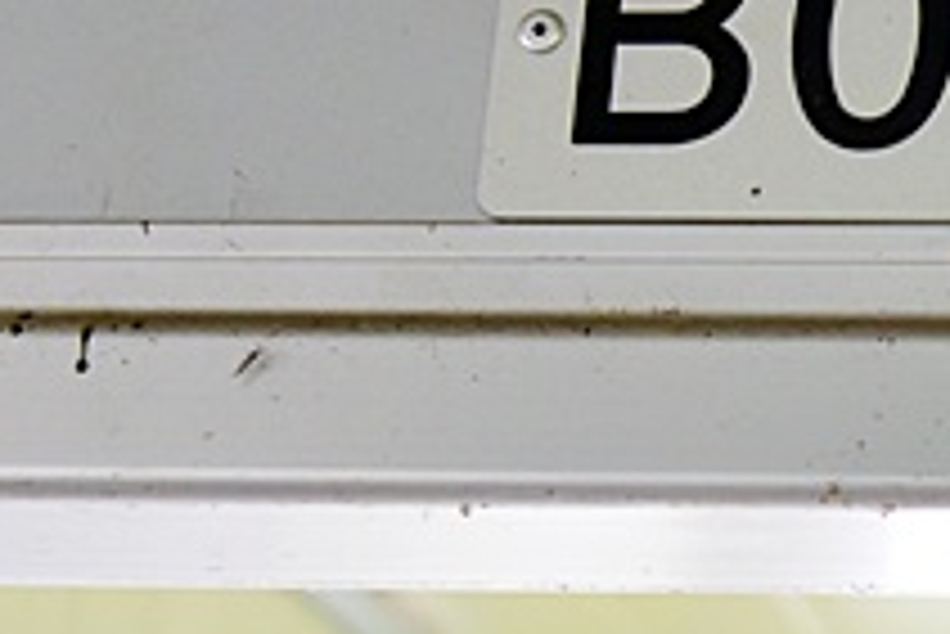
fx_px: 4251
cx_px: 1112
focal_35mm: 161
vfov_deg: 8.5
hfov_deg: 12.5
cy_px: 135
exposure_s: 1/125
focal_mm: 34
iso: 1600
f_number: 4
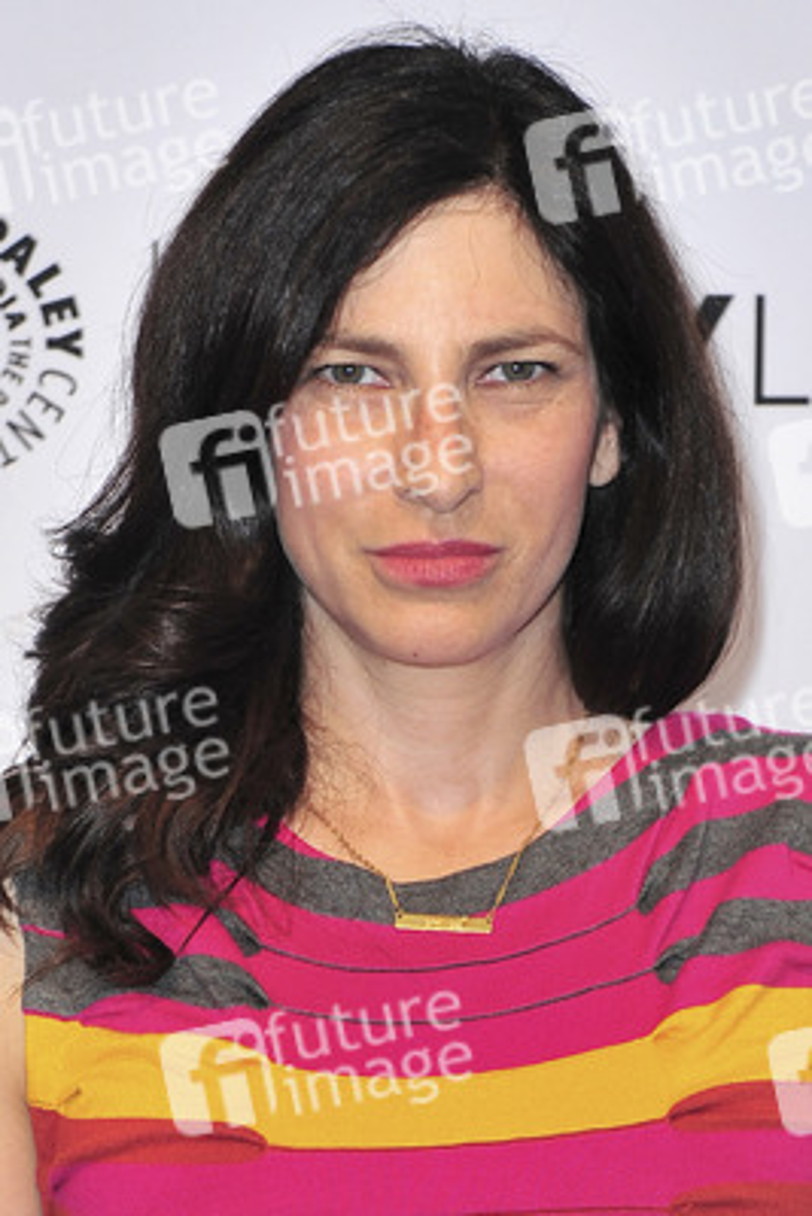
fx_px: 2366
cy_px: 608
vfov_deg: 28.8
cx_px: 406
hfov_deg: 19.5
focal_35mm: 70
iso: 400
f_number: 4
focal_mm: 70
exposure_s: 1/320
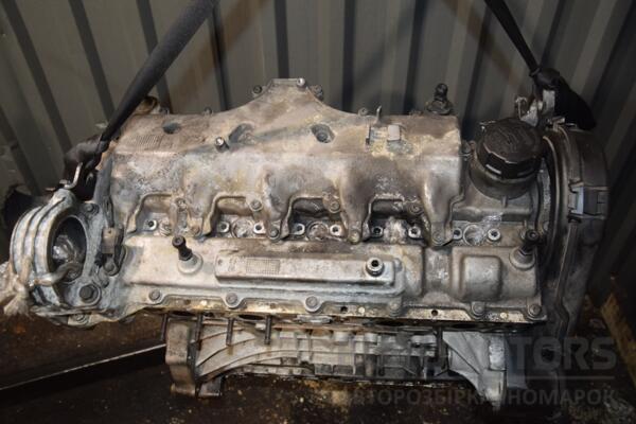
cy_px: 212
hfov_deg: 57.2
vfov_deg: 40.0
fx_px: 583
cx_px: 318
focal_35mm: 33
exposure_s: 1/60
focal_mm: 22
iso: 800
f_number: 5
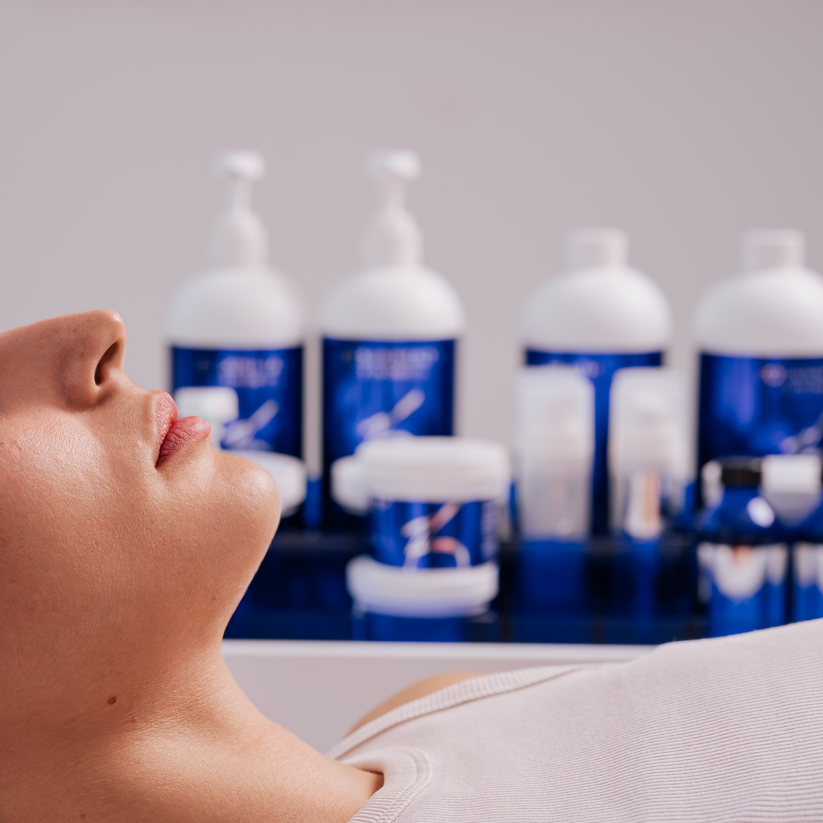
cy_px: 510
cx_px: 248
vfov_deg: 17.5
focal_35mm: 99
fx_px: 2663
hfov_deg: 17.5
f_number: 4.5
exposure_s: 1/250
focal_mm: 50
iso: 125
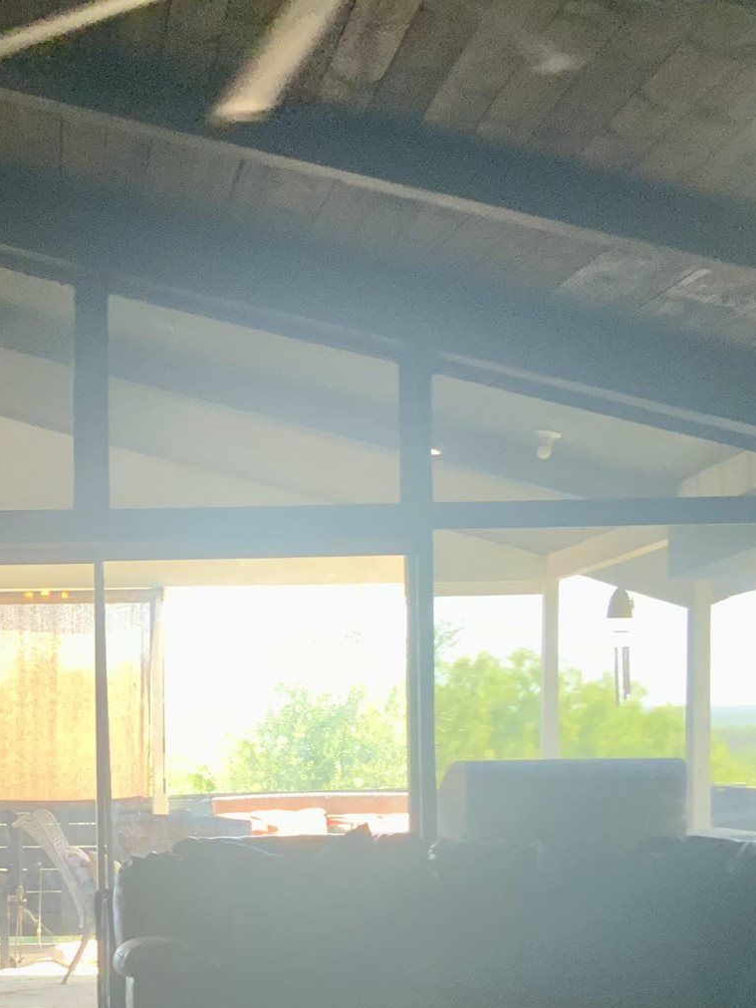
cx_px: -3
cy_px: 749
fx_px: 1922
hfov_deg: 21.5
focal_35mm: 66
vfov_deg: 29.0
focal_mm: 3
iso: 125
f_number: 1.8
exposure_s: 1/60
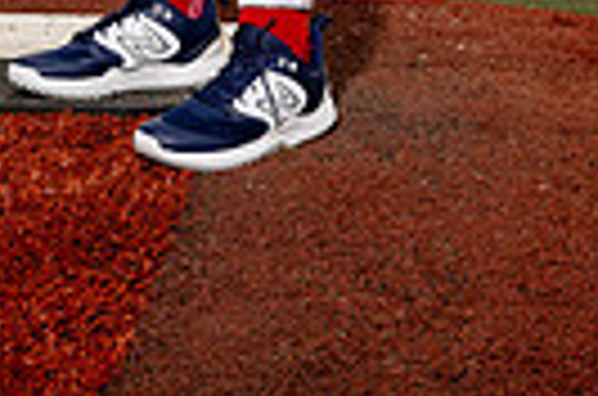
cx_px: 135
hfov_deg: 12.6
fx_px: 2701
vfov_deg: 7.7
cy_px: -590
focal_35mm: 163
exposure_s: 1/250
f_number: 11
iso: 250
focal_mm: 48
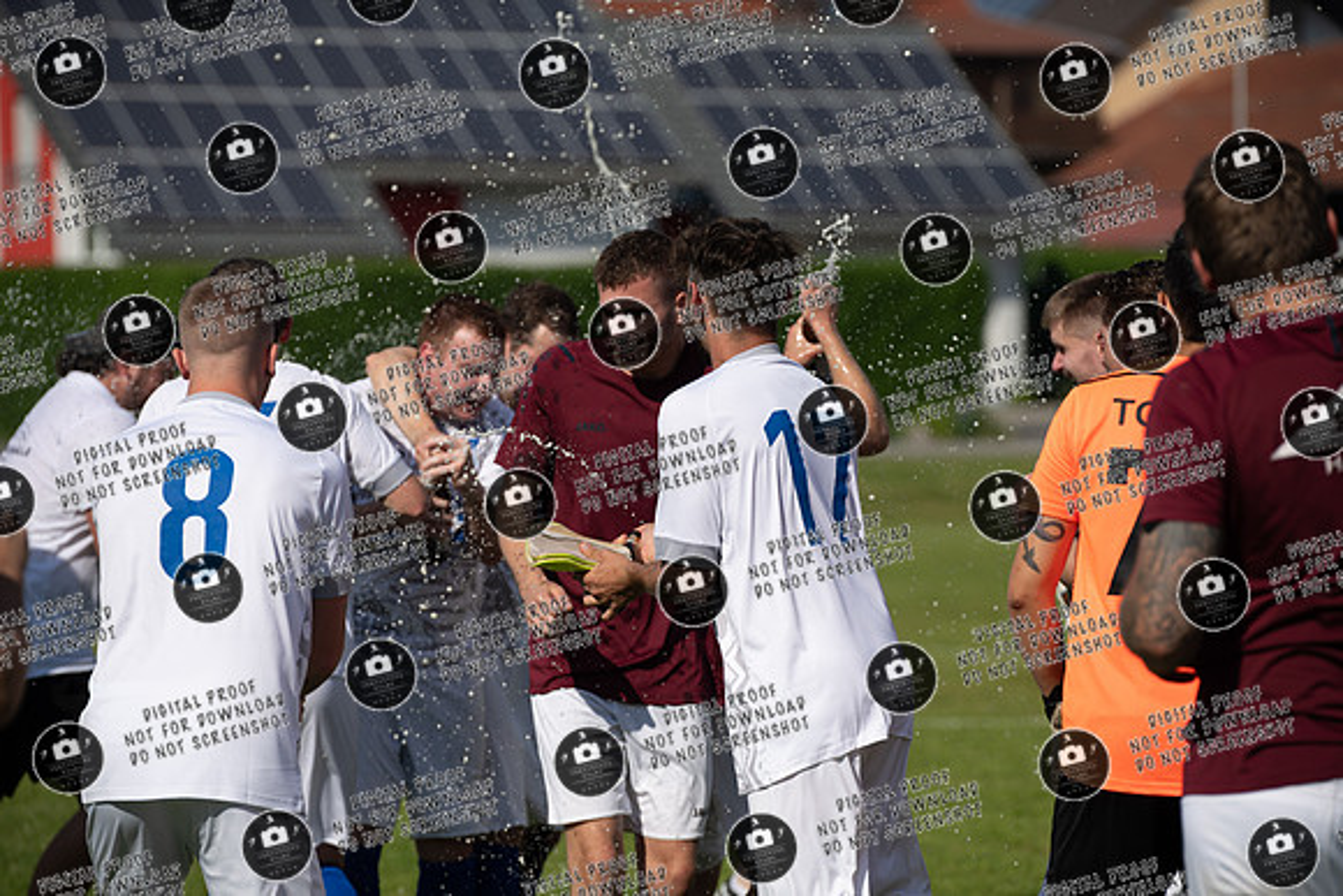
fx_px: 5794
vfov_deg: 8.8
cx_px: 672
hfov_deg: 13.2
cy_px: 448
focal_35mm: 155
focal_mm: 155
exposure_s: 1/1600
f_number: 3.5
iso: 64
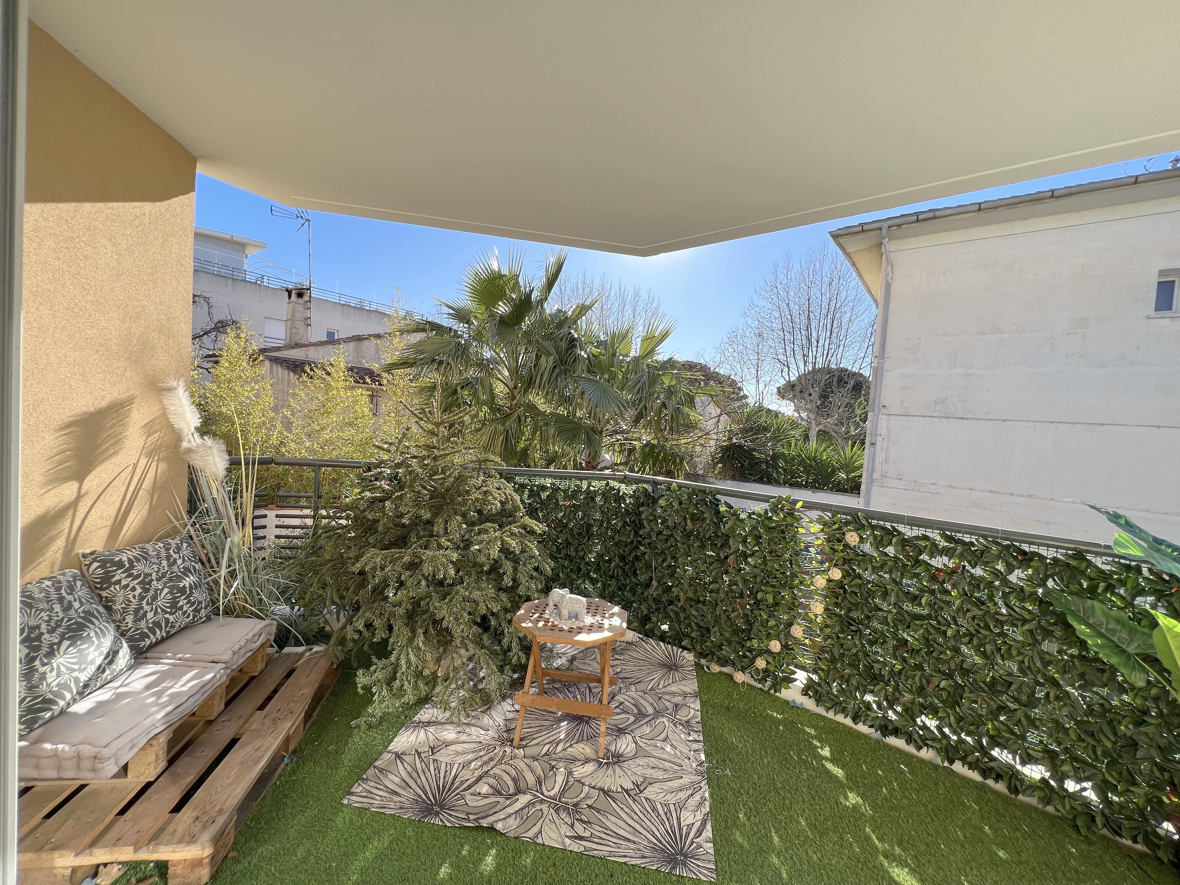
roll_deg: -3.5
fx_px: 443
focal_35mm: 13
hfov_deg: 106.2
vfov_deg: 89.9
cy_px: 442
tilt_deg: -3.3
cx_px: 590
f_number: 1.8
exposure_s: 1/847
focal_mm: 1.57
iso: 32
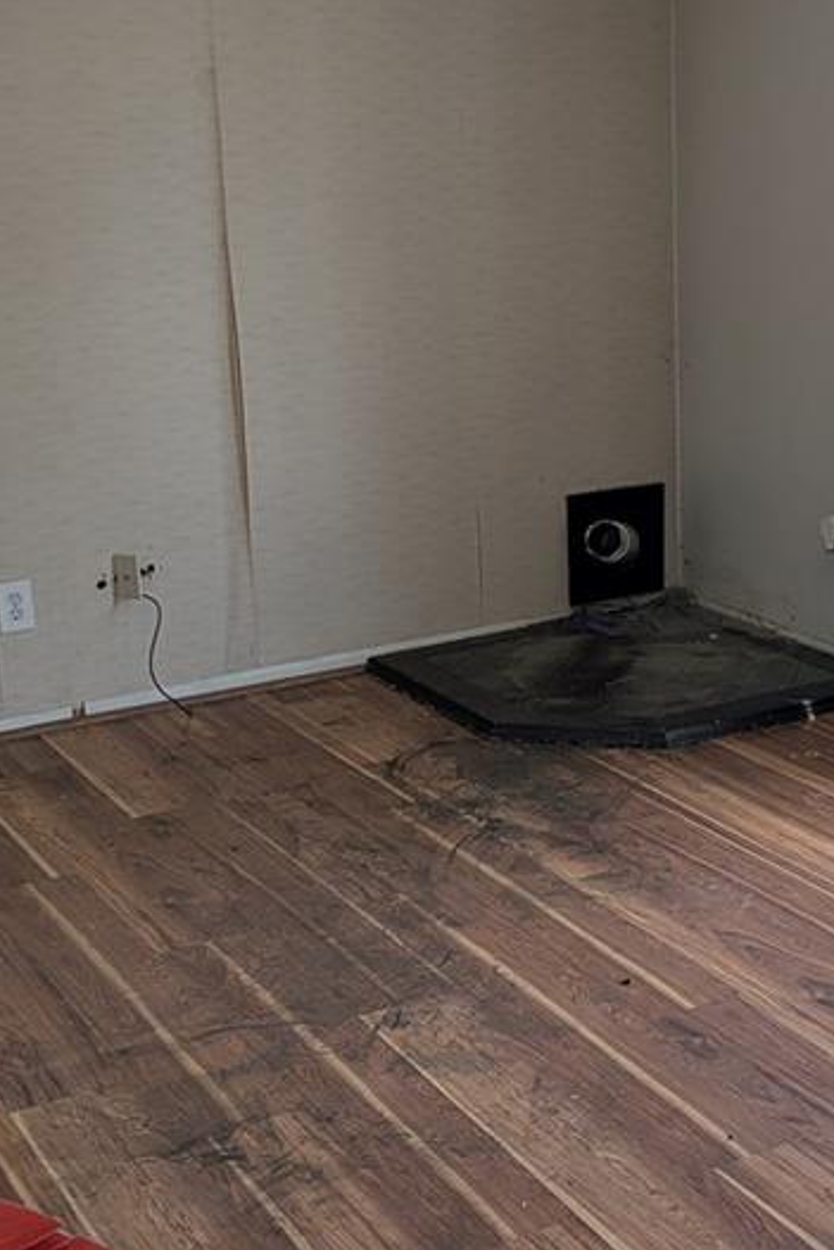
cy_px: 606
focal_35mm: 57
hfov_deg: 23.6
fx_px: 1979
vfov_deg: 35.0
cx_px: 579
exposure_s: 1/273
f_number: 1.85
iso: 37
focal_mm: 6.81
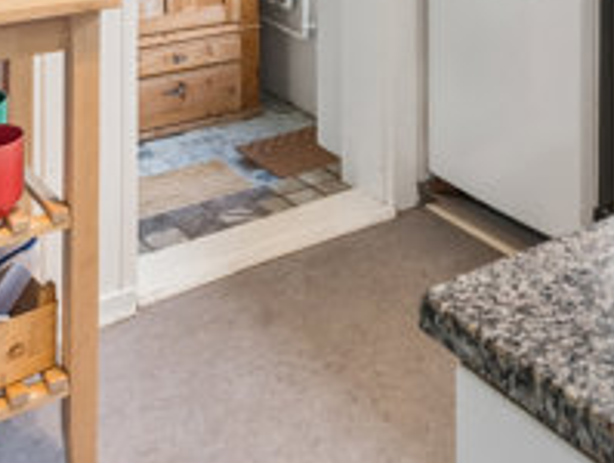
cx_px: 401
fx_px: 960
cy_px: -211
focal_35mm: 54
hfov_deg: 35.2
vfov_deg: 22.7
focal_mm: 14
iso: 200
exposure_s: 1/10
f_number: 10
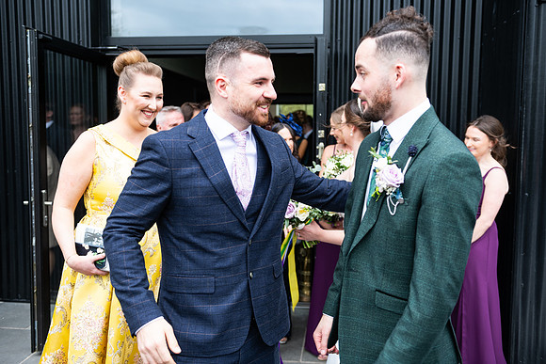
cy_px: 182
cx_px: 273
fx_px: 531
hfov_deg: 54.4
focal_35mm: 35
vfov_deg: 37.9
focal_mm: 35
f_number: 3.5
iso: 125
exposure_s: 1/200
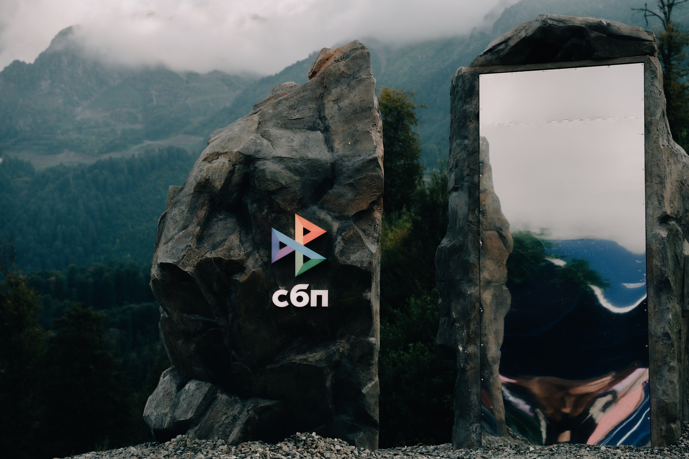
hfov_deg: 28.1
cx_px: 353
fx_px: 1378
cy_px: 229
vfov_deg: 18.9
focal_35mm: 72
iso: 64
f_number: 4.5
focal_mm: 70
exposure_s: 1/160
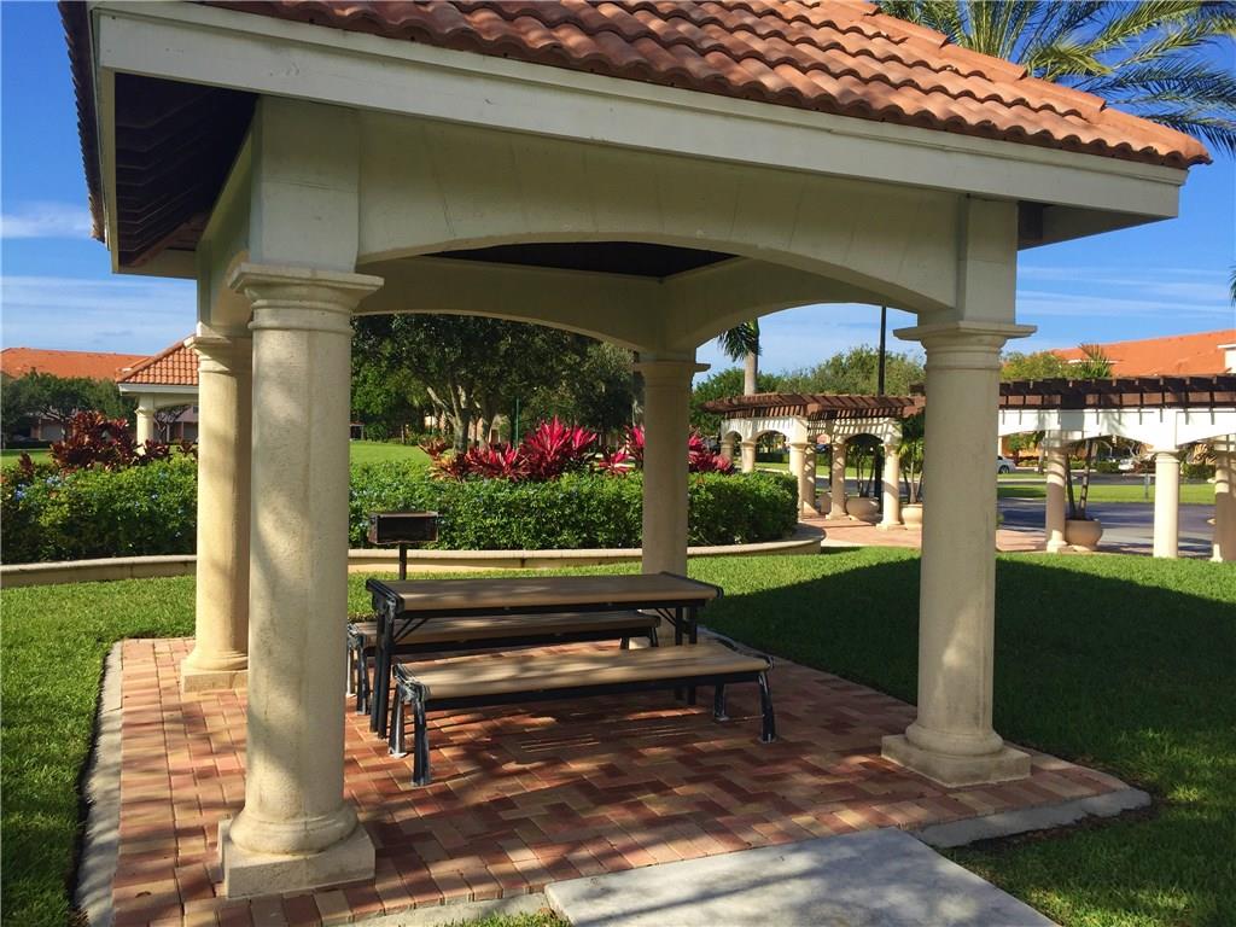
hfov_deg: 61.7
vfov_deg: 48.2
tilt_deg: -1.9
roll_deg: -0.7
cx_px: 618
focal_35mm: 29
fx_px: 1035
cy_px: 464
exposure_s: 1/1464
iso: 32
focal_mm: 4.15
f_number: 2.2
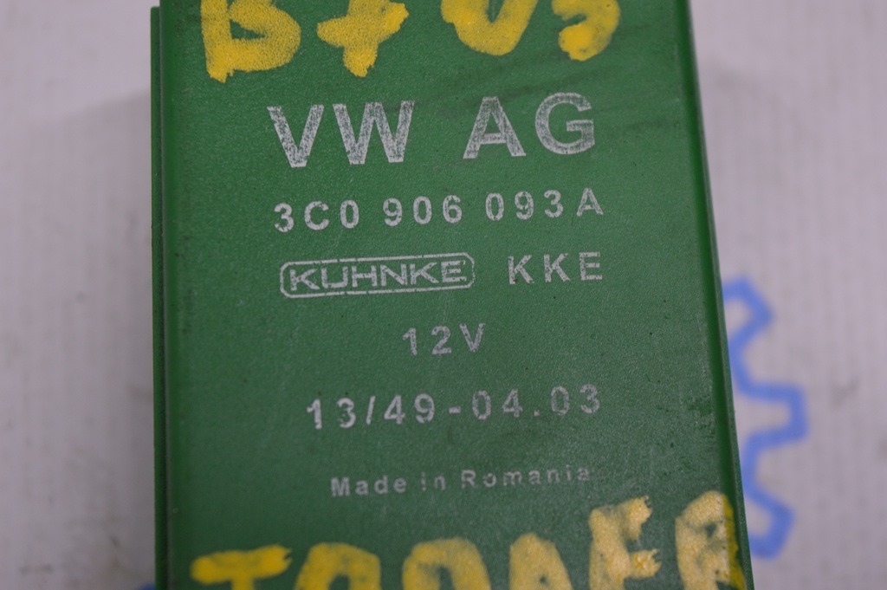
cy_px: 295
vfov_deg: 16.5
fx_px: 2031
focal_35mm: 82
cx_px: 444
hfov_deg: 24.6
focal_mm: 55
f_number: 6.3
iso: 400
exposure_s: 1/60
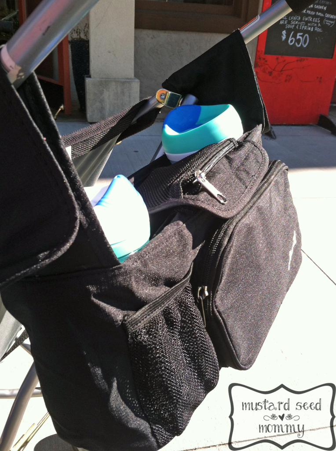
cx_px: 168
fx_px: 454
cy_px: 226
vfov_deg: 52.7
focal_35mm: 35
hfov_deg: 40.6
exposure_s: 1/366
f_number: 2.8
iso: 80
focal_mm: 3.85
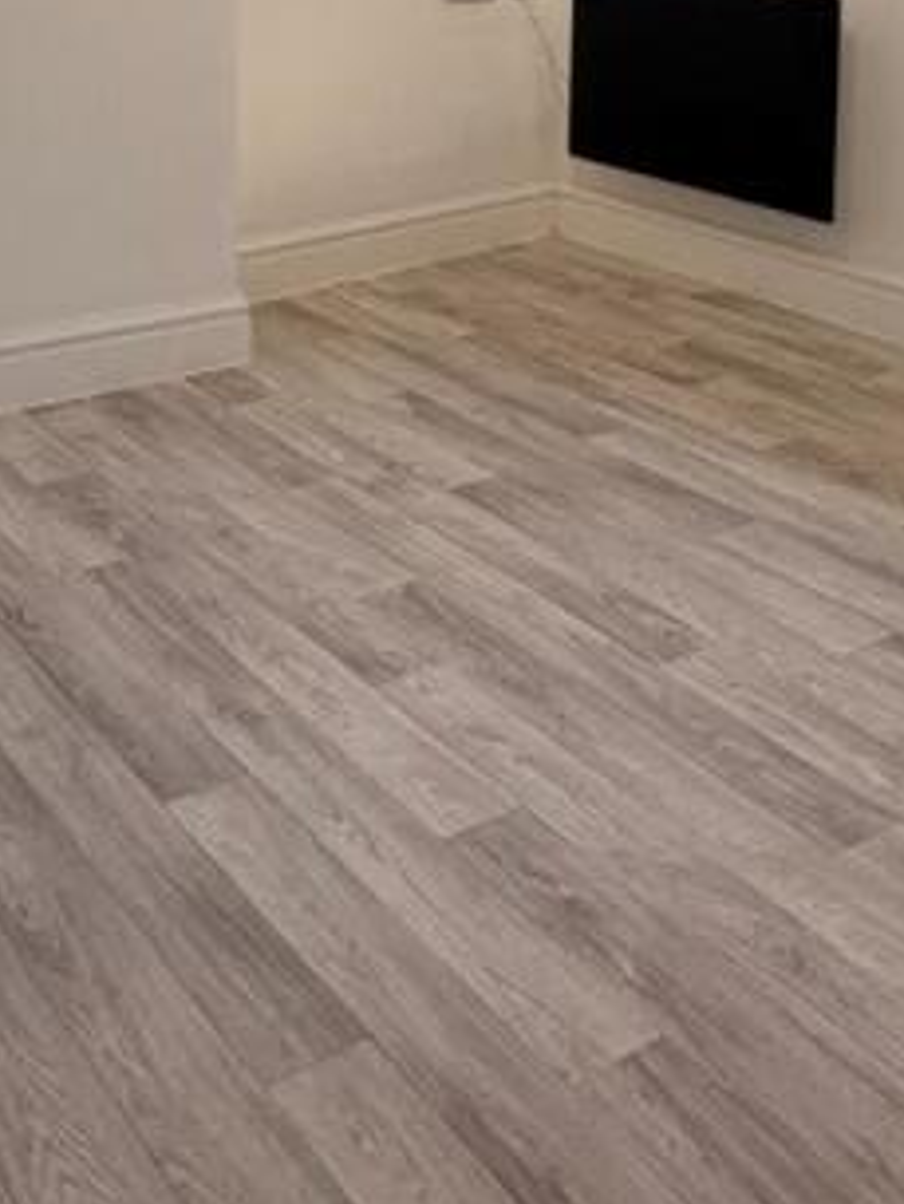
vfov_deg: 34.1
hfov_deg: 30.7
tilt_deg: +0.4
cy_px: -170
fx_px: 1635
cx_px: 312
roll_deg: +0.9
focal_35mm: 47
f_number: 2.2
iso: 125
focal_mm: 2.22
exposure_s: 1/100
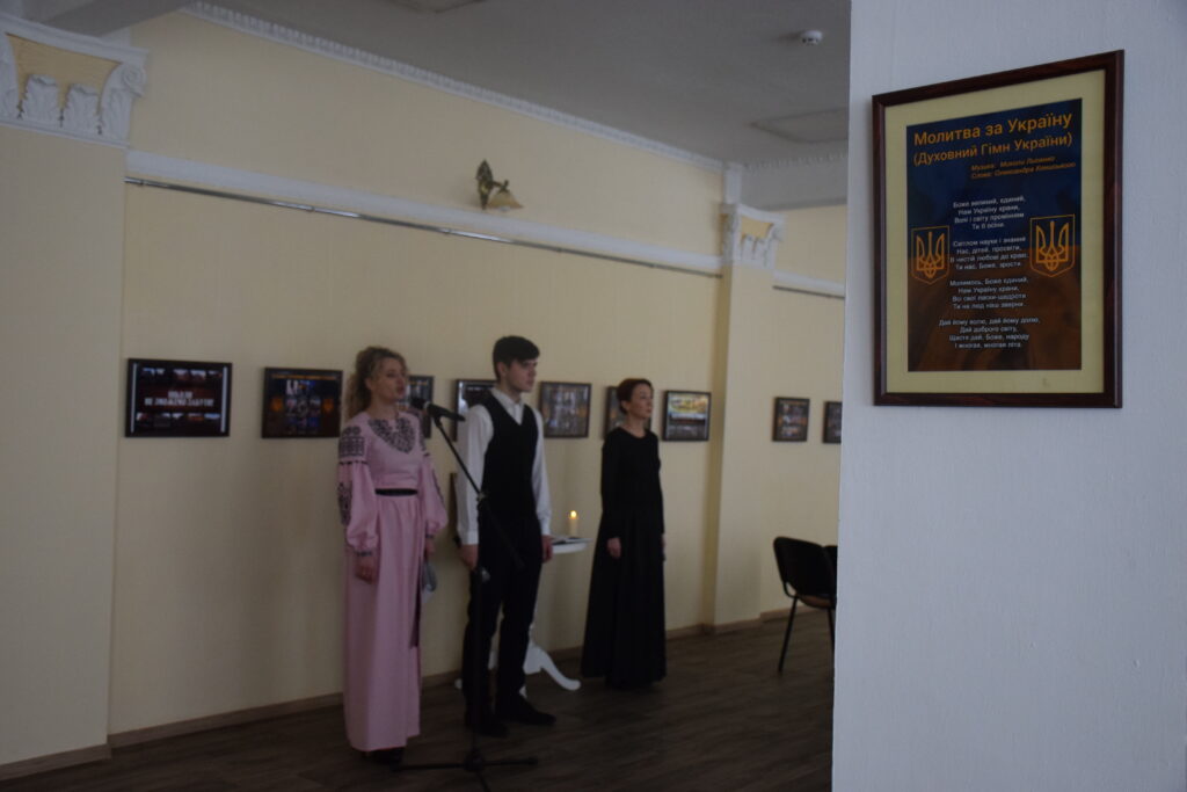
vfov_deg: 36.9
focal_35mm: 36
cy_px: 396
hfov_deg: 53.1
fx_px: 1187
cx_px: 594
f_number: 3.8
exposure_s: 1/60
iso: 1600
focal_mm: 24
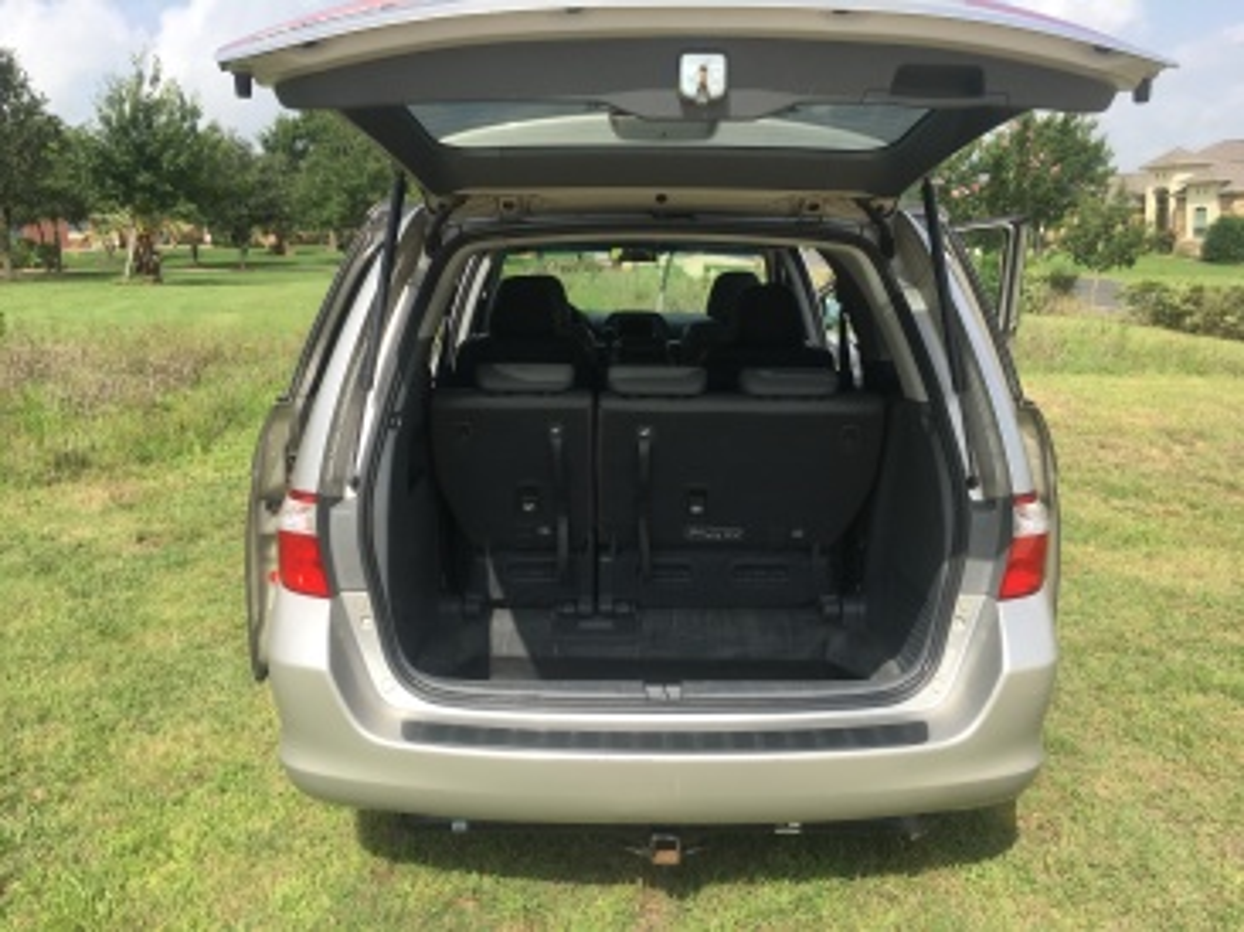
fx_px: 1041
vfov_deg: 48.2
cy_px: 466
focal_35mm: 29
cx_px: 622
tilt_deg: -11.7
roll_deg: +3.7
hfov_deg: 61.7
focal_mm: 4.15
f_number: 2.2
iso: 25
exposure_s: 1/999
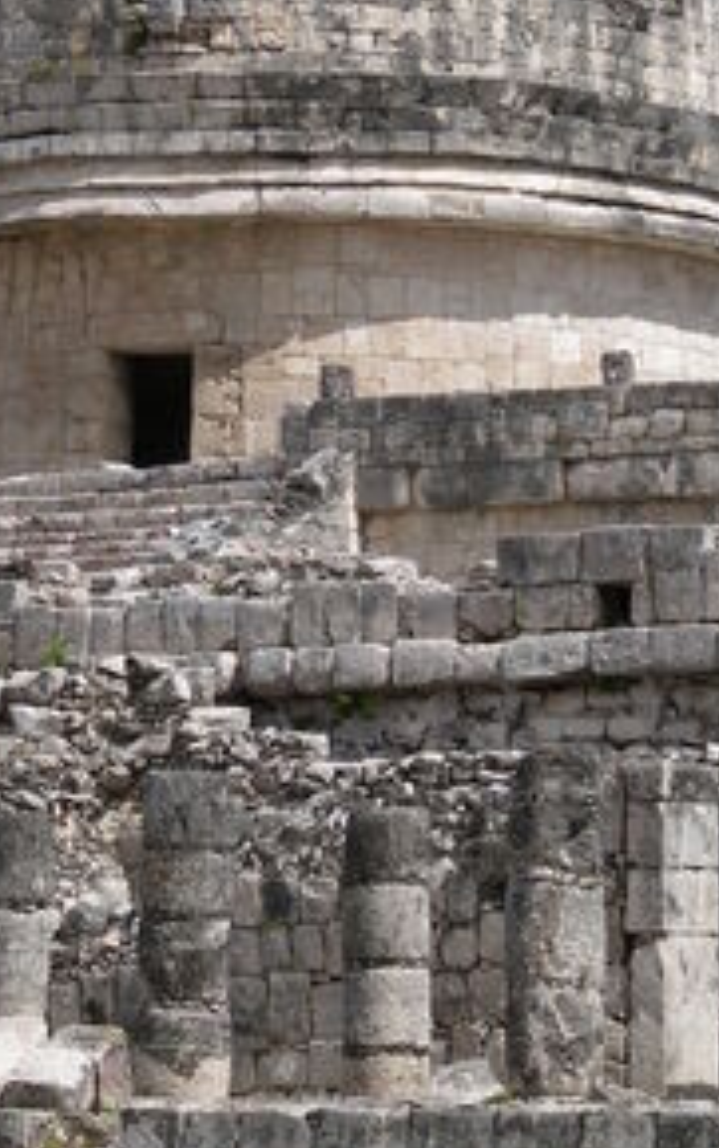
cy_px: 391
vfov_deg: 9.7
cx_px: 242
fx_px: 6793
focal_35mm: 217
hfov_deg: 6.1
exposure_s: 1/500
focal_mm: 23.8
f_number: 6
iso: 80
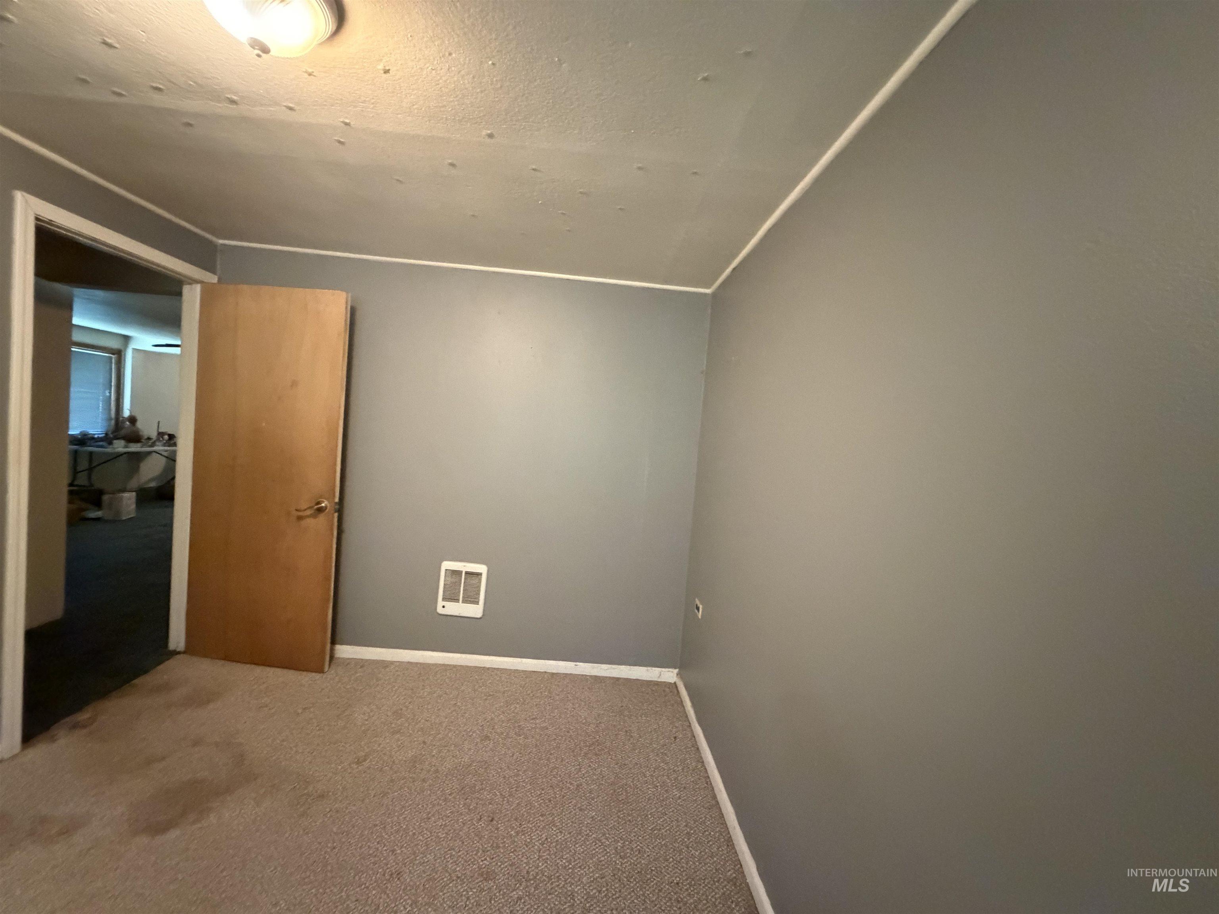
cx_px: 610
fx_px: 493
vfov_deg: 85.7
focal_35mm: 14
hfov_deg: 102.1
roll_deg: -3.4
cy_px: 457
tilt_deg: -5.0
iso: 1250
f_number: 2.2
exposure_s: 1/60
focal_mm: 2.22
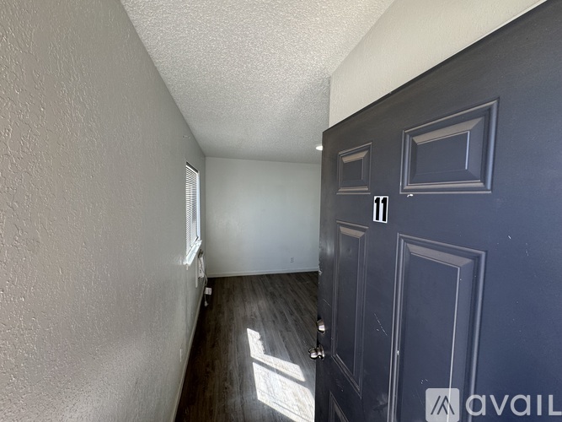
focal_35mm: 14
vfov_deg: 85.7
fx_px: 227
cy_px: 211
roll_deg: -0.9
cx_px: 281
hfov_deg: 102.1
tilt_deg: -6.0
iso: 50
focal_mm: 2.22
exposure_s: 1/120
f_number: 2.2
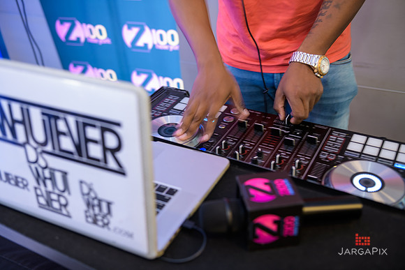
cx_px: 202
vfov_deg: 35.1
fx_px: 428
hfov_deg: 50.7
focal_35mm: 38
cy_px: 135
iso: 250
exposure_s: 1/15
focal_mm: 38
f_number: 3.2
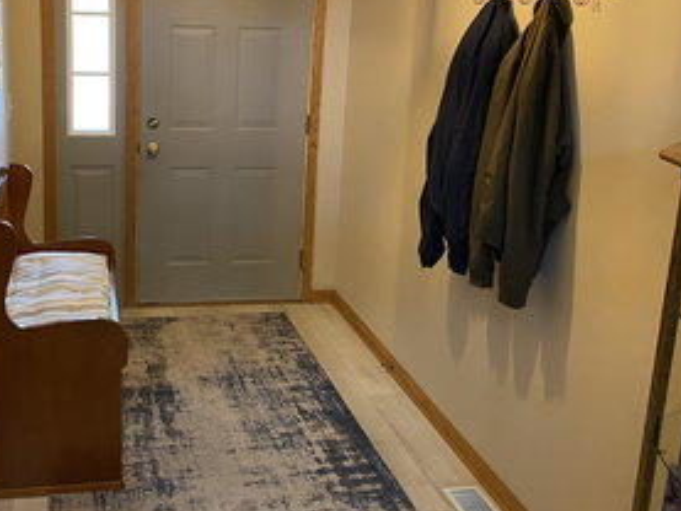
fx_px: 787
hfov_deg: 45.9
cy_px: 165
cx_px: 213
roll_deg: -1.6
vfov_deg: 35.6
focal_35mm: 40
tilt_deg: -12.3
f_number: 1.8
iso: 320
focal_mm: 4.25
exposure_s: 1/60
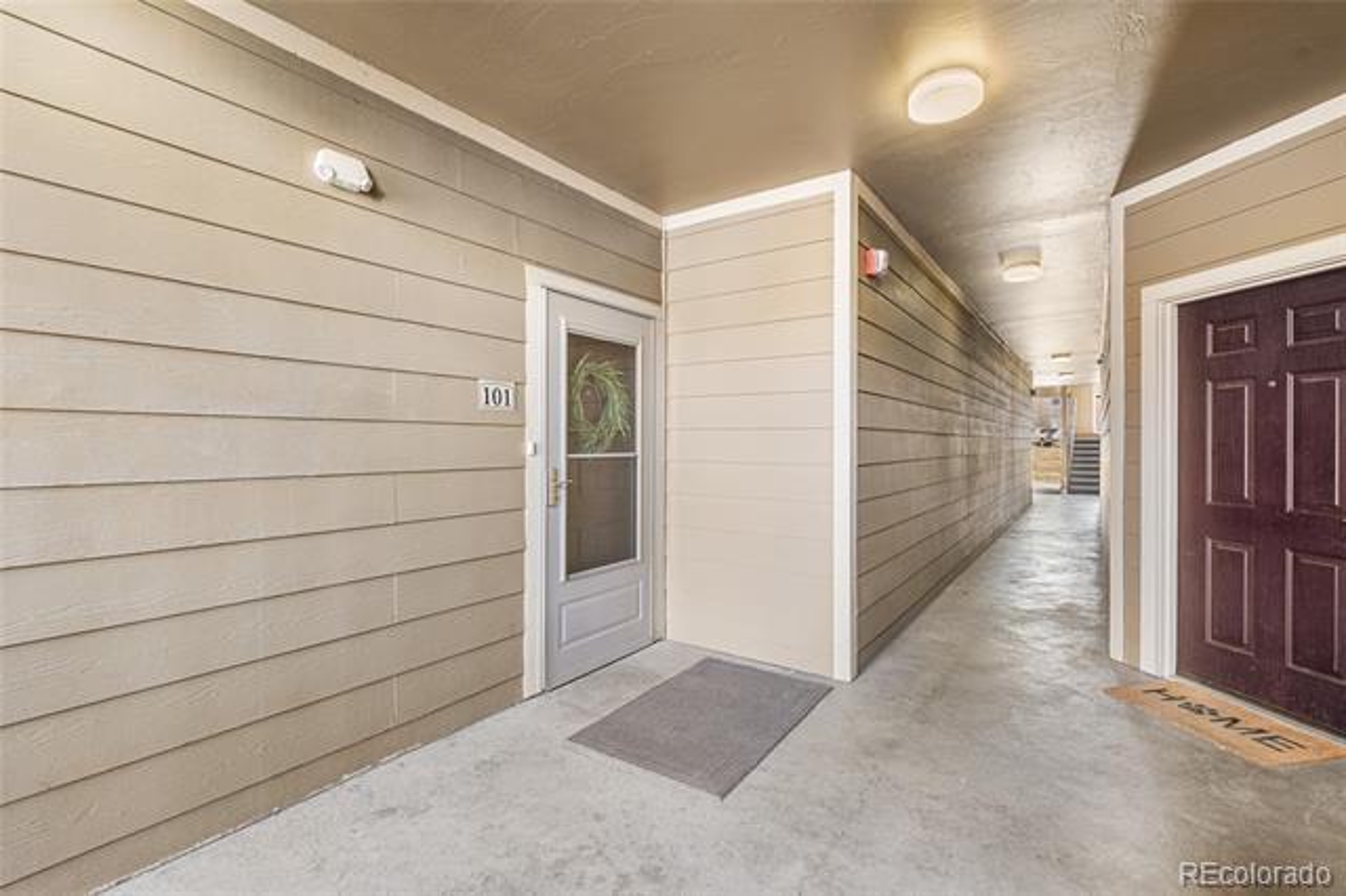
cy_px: 448
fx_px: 598
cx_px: 673
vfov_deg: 73.7
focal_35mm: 16
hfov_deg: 96.8
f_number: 8
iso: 160
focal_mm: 16
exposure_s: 1/2.5
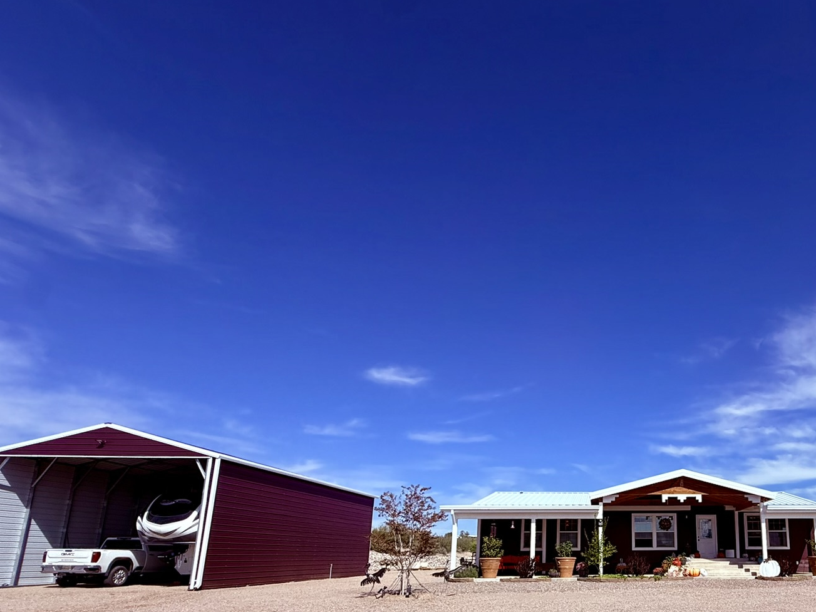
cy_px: 459
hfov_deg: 70.3
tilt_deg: +11.7
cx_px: 629
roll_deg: +0.3
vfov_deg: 57.9
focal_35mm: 22
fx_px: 519
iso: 50
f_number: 2.2
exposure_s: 1/3460
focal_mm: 2.22
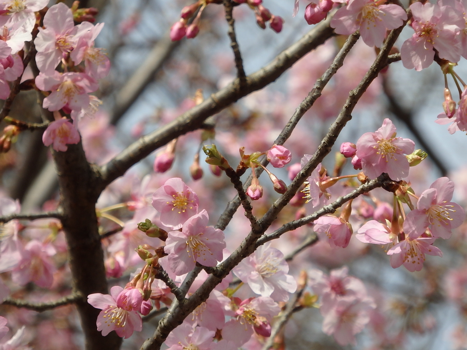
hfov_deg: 4.5
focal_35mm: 440
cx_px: 234
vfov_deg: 3.4
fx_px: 5936
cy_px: 175
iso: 125
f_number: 6.9
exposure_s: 1/400
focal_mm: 78.6
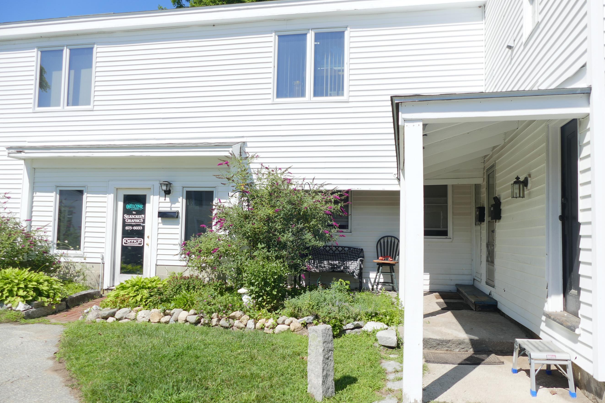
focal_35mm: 27
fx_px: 454
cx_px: 306
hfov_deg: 67.4
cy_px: 208
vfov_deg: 47.9
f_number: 3.5
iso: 125
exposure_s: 1/800
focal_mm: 9.12
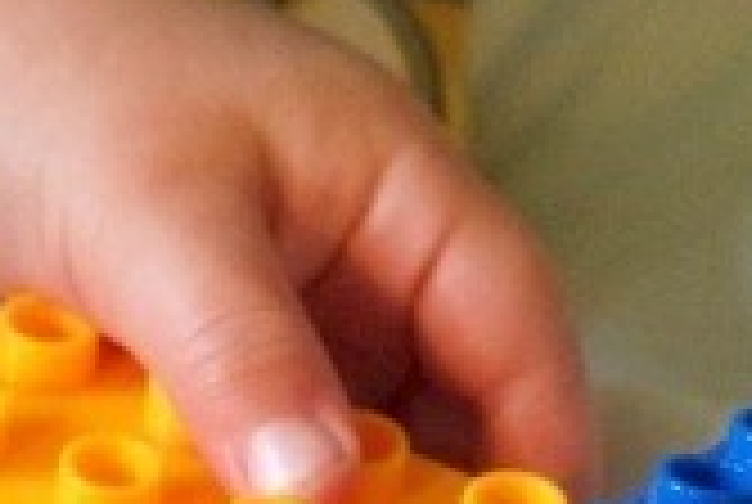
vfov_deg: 4.6
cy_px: 904
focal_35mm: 296
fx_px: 6194
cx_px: -230
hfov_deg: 6.9
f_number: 5.6
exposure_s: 1/30
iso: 3200
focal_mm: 41
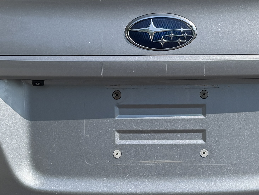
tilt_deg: -18.9
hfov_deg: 20.8
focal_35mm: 94
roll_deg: -0.1
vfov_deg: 15.7
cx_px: 157
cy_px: 86
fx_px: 703
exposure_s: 1/3247
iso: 80
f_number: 1.78
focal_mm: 6.76
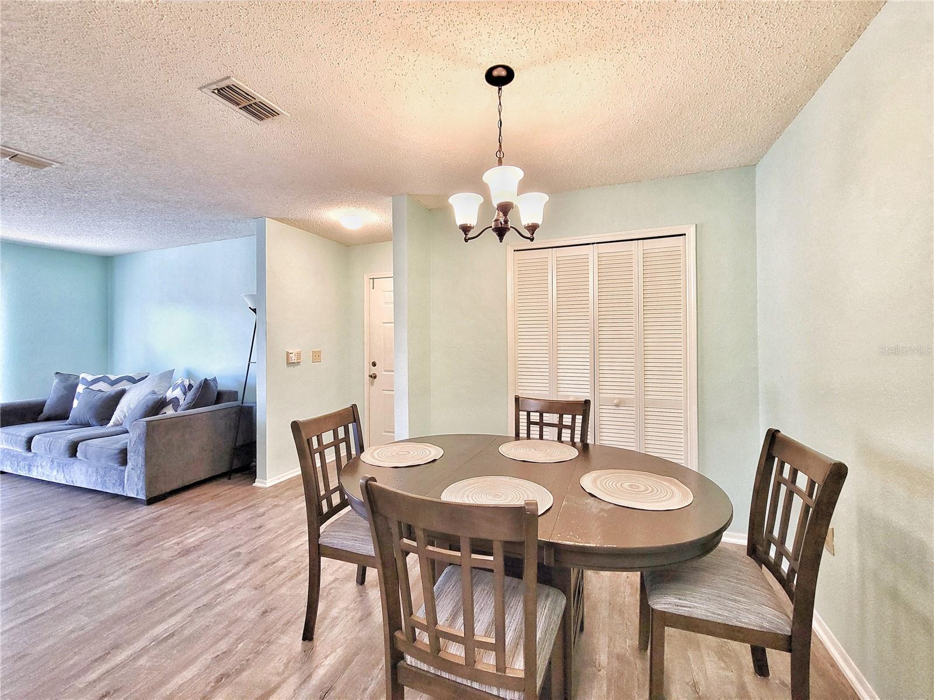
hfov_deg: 106.2
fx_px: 351
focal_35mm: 13
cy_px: 350
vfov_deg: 89.9
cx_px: 467
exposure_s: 1/60
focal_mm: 2.2
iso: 400
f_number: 2.2
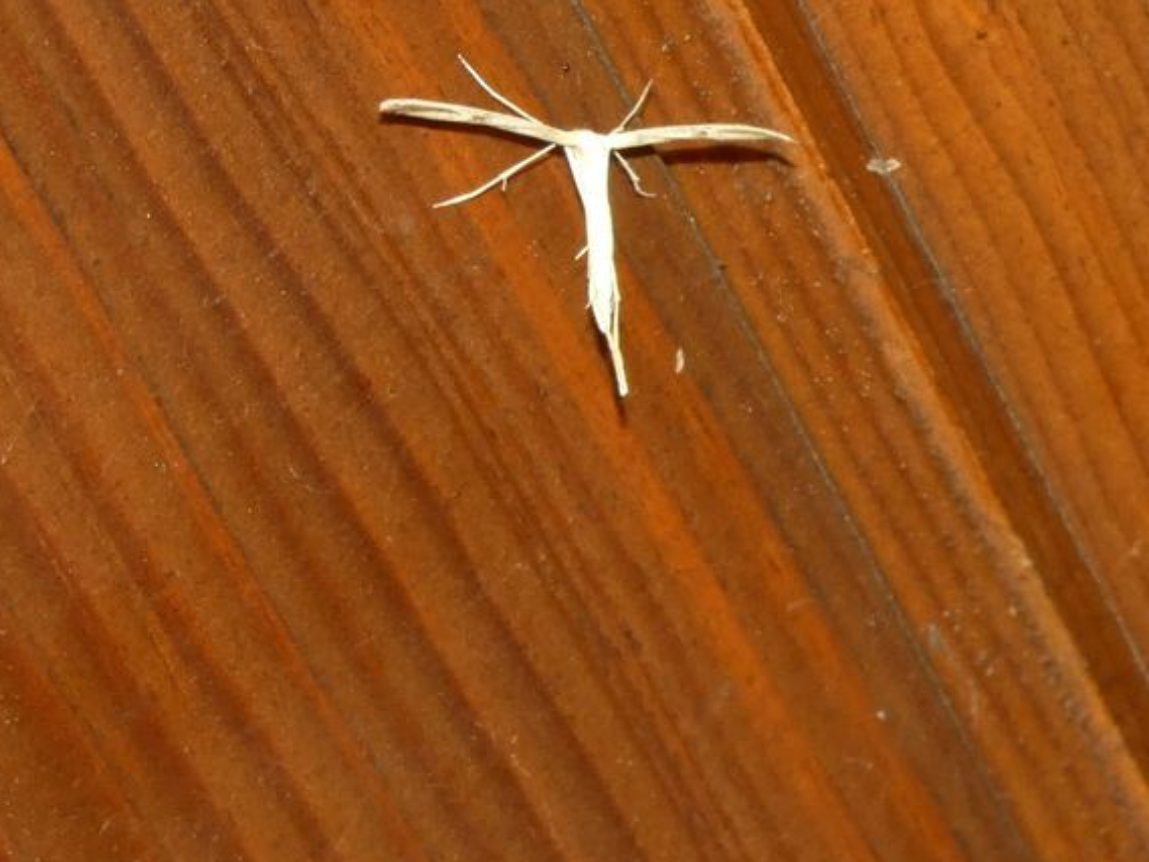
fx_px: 7669
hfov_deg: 8.6
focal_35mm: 231
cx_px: 653
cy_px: 224
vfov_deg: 6.4
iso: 250
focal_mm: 27.5
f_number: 5.4
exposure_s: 1/60
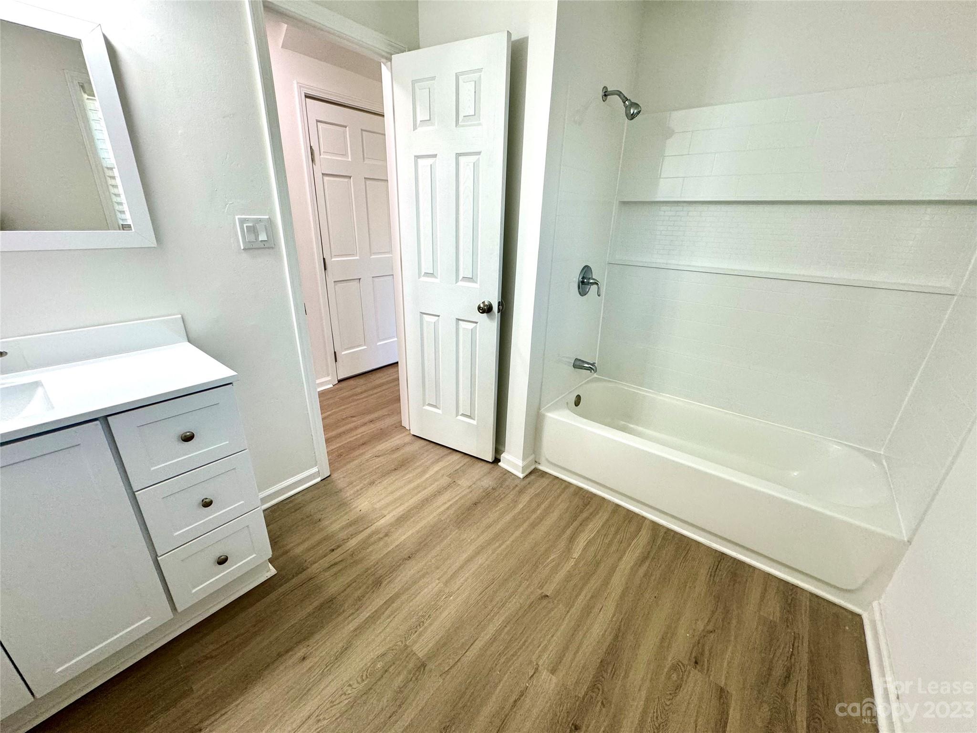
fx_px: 395
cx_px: 488
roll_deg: -1.8
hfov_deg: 102.1
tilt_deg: -21.0
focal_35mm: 14
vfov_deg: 85.7
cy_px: 366
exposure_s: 1/120
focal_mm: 2.22
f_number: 2.2
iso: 160
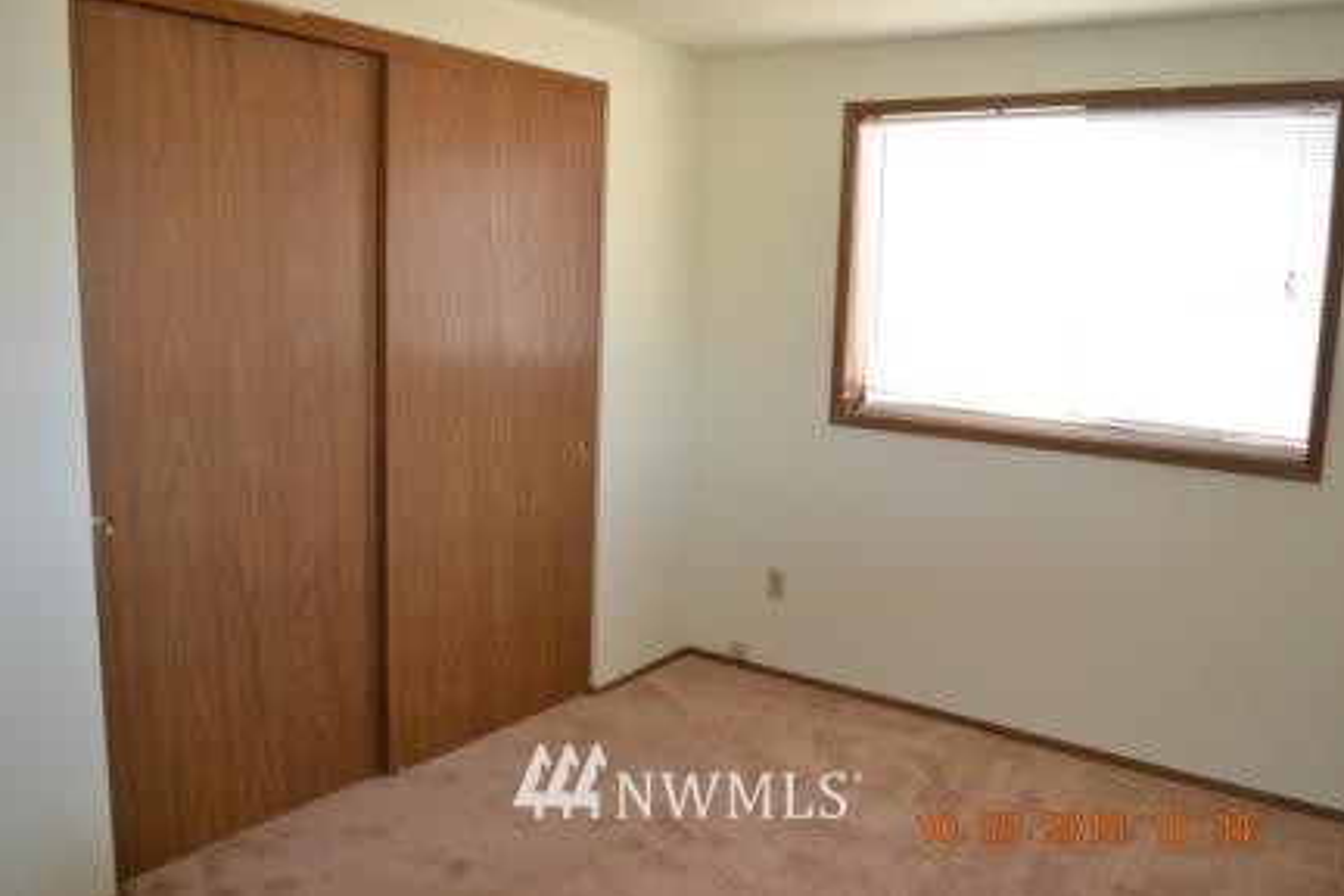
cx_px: 688
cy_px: 434
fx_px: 1045
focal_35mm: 28
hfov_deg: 65.5
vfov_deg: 46.4
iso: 400
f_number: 4
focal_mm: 18
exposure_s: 1/80
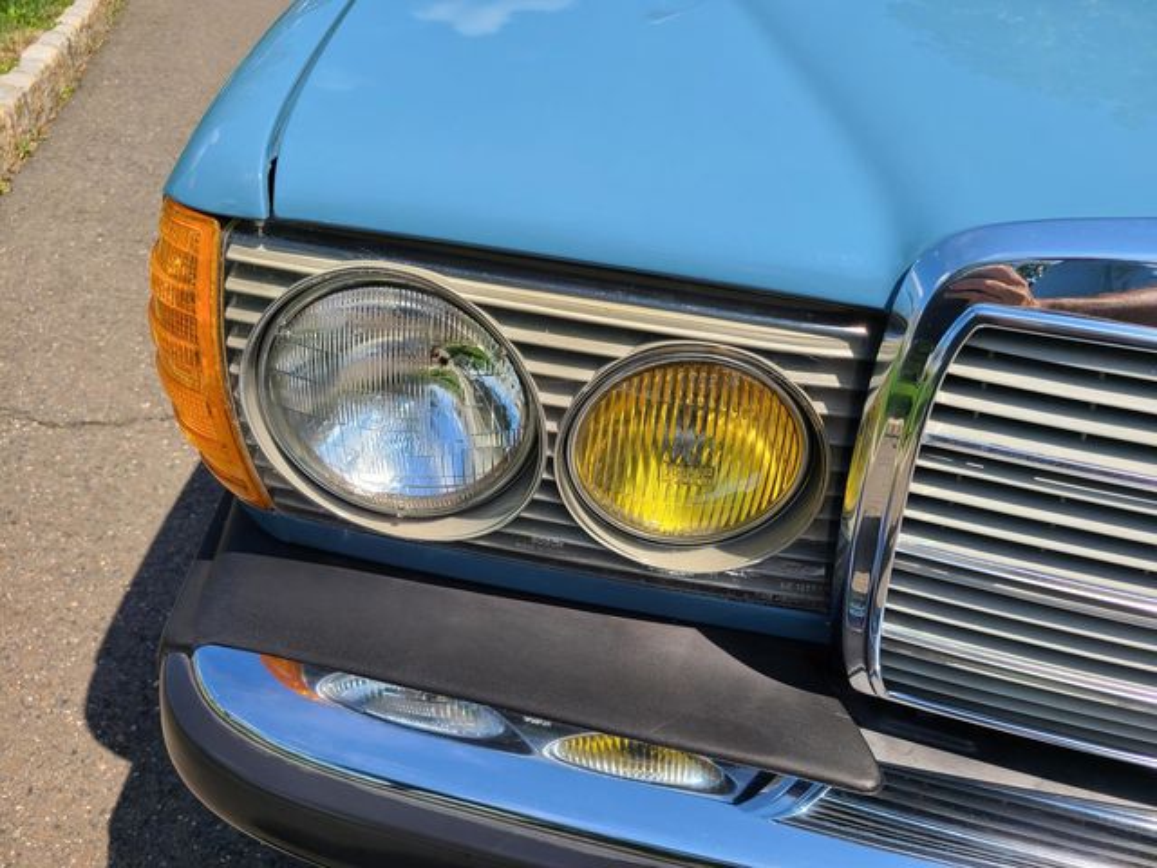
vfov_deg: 53.1
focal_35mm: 26
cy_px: 434
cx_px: 578
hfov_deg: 67.3
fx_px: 869
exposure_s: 1/1533
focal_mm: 5.4
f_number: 1.8
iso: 40
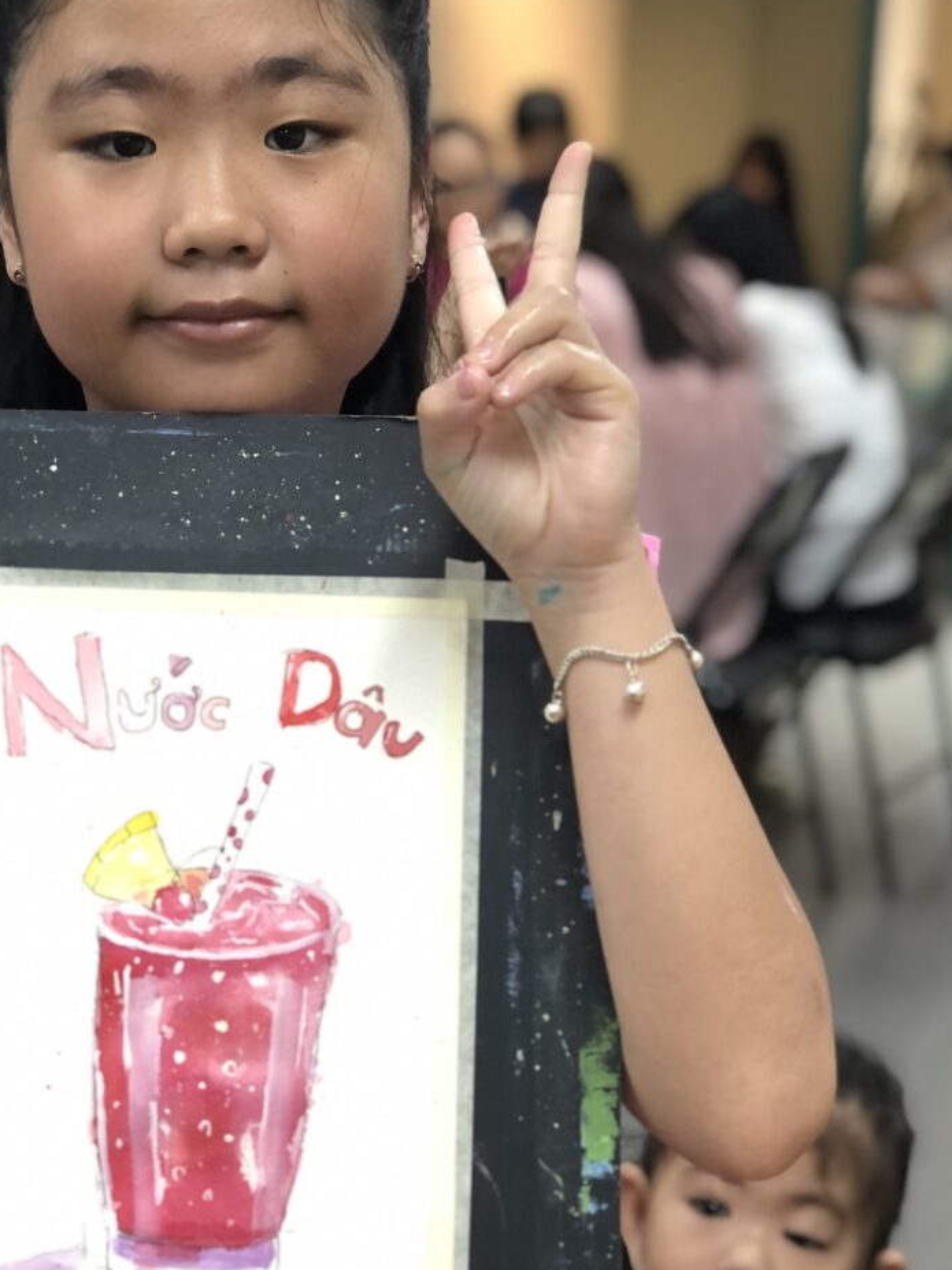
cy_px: 612
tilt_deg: -11.3
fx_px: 3008
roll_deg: -3.3
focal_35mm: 82
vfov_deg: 23.8
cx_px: 329
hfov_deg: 17.9
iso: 64
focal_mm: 6.6
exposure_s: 1/33
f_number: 2.8
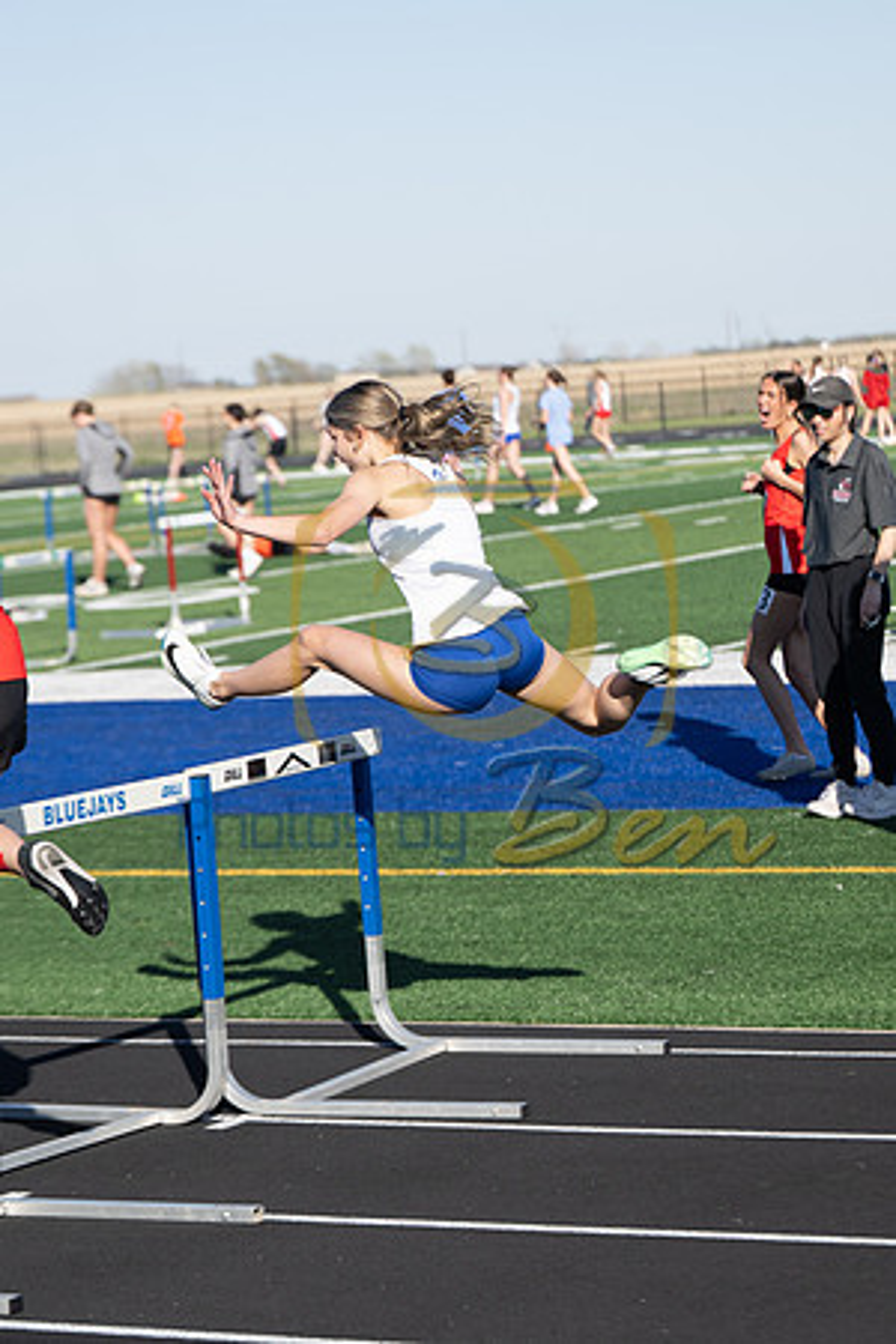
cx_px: 448
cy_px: 672
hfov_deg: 13.0
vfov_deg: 19.5
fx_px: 3920
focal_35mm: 105
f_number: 3.2
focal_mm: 70
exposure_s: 1/1250
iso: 100
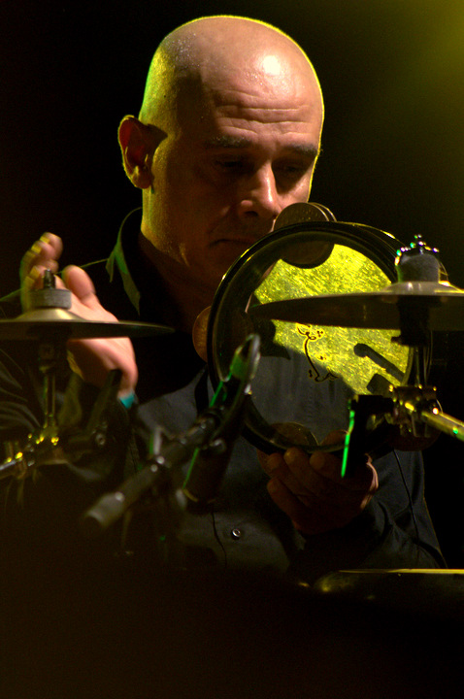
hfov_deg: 3.0
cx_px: 232
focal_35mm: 450
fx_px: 8725
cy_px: 350
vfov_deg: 4.6
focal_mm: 300
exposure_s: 1/320
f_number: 5.6
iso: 2500
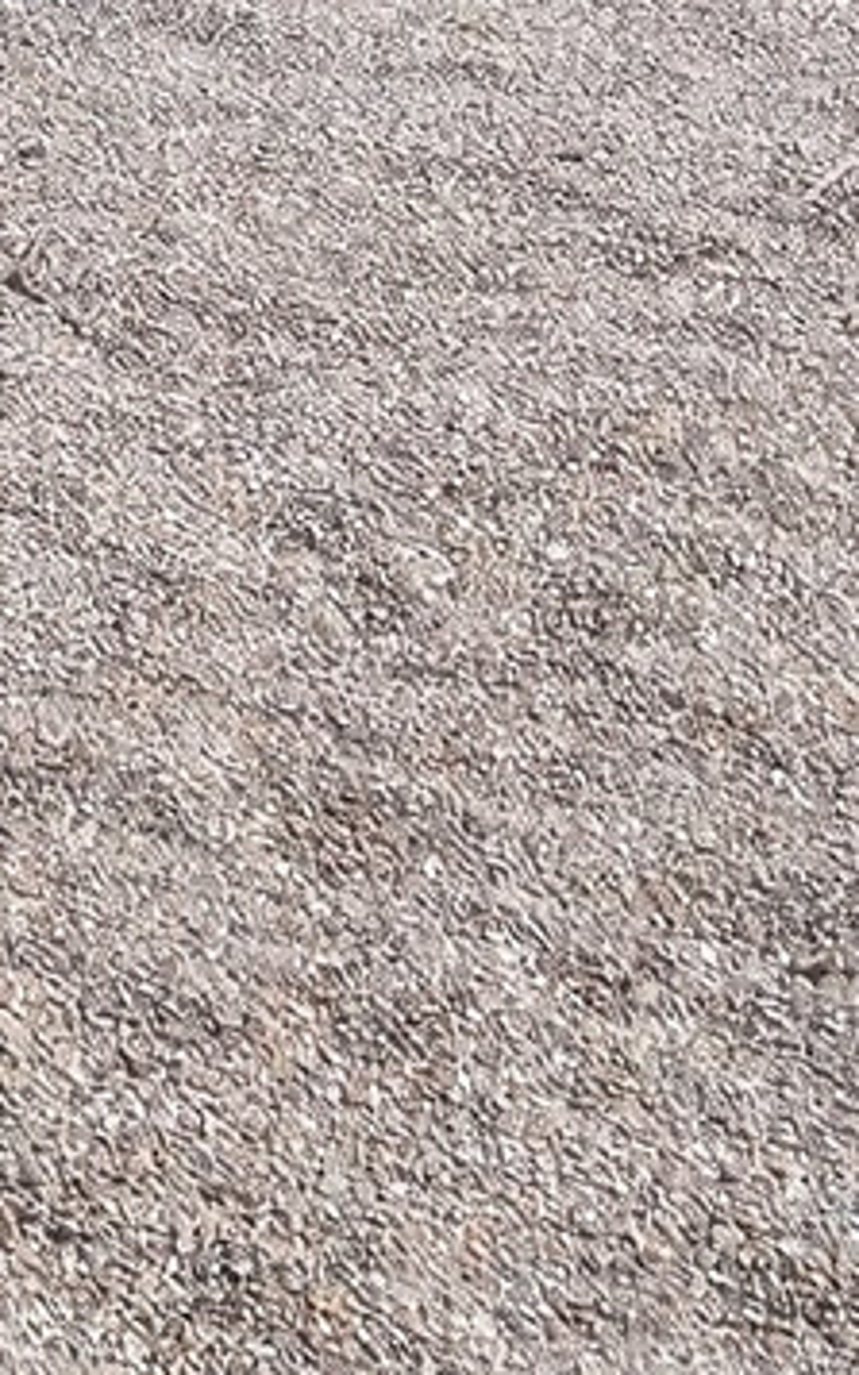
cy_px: -1541
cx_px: -3659
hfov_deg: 5.5
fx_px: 6295
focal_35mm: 168
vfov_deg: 11.1
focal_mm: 23
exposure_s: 1/100
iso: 400
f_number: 8
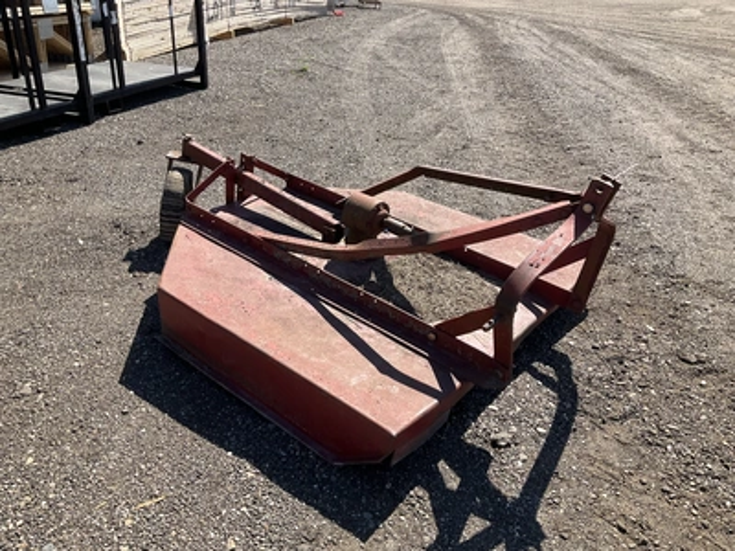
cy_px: 276
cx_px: 368
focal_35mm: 29
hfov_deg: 61.7
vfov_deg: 48.2
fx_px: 616
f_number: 1.8
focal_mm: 3
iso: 25
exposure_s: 1/1055
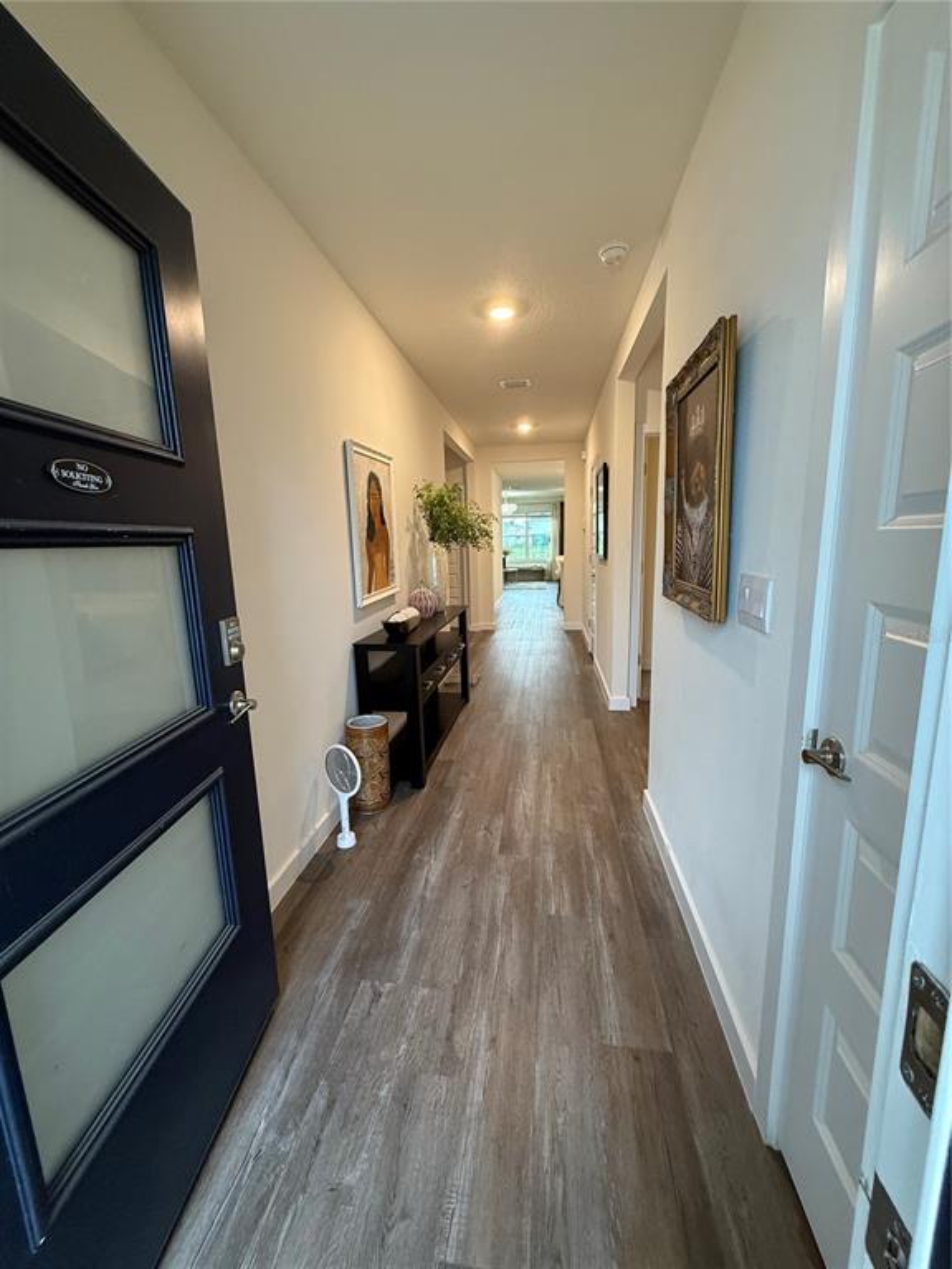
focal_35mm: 14
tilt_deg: -10.5
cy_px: 634
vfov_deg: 102.1
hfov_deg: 85.7
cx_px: 476
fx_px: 513
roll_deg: +0.9
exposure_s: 1/60
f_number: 2.2
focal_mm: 2.22
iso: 250
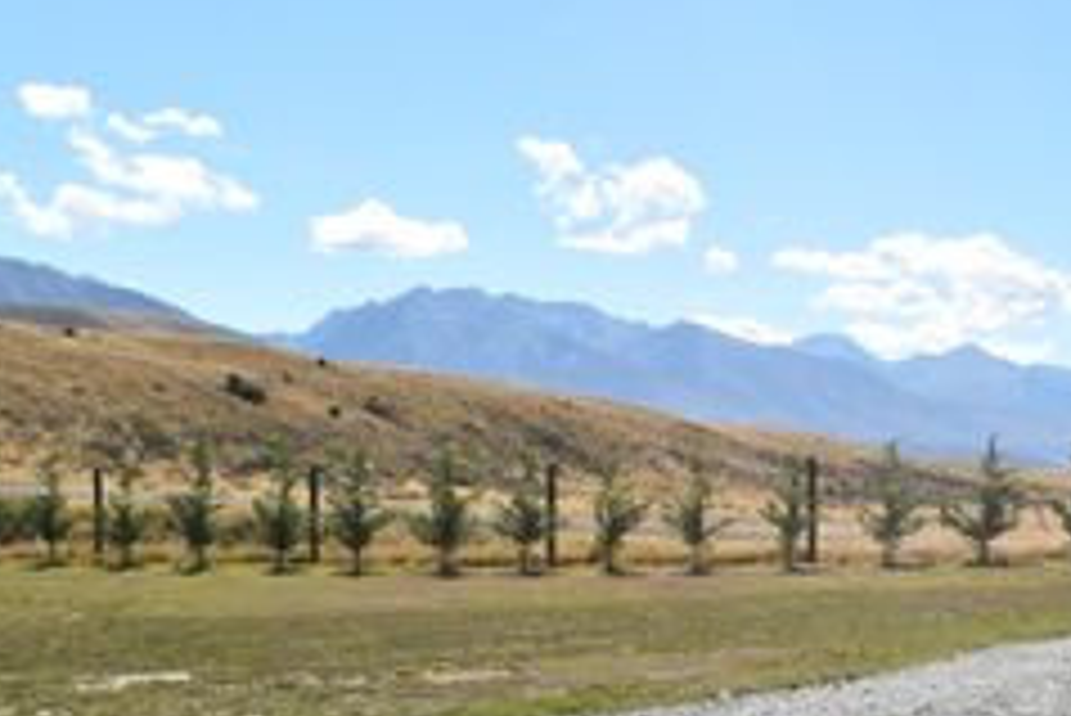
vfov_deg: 18.9
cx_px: 950
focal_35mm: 71
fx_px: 2113
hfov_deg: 27.5
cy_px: 633
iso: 200
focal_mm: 24
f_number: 10
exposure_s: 1/400
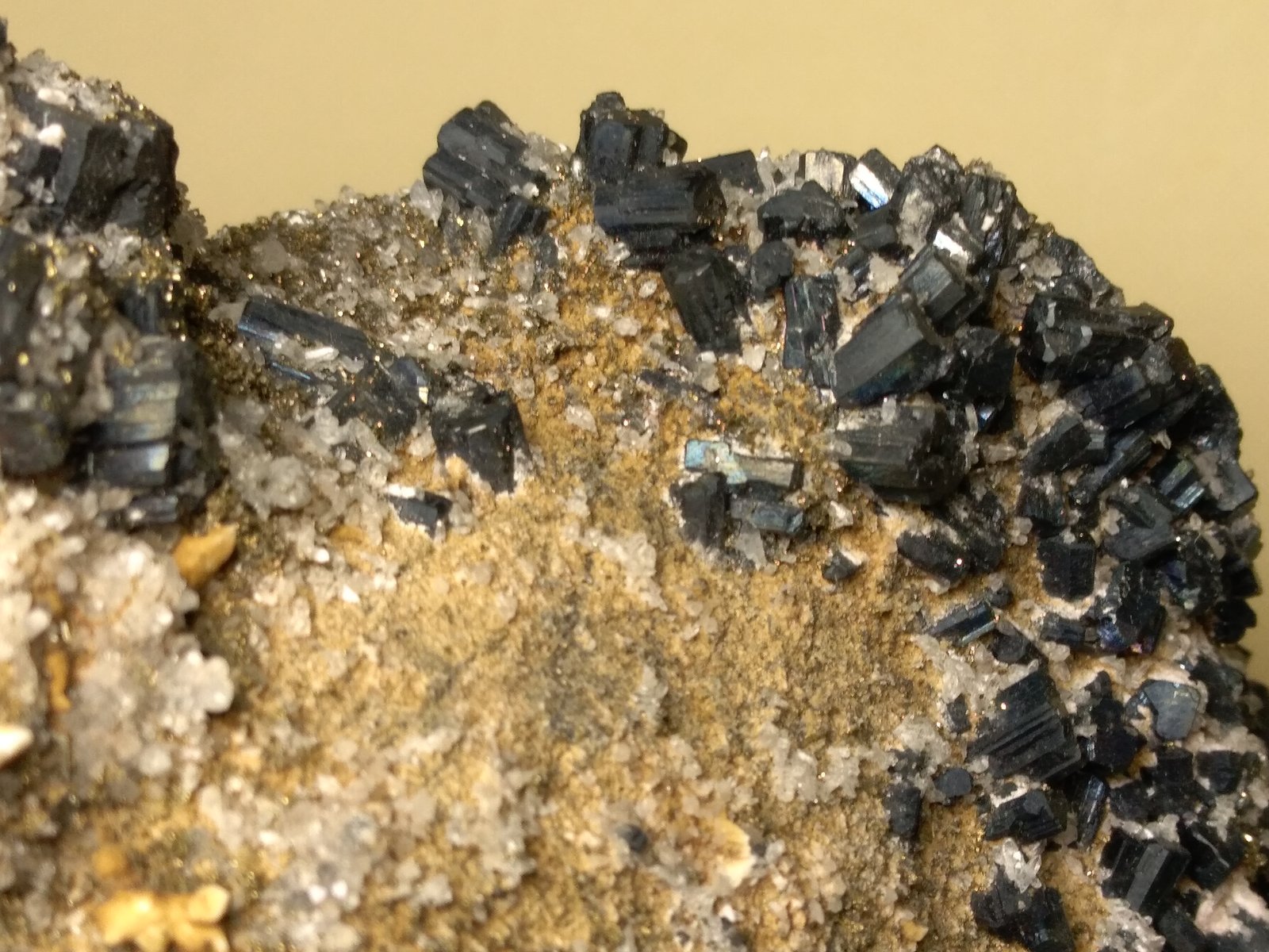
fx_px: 953
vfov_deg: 53.1
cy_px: 476
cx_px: 634
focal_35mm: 26
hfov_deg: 67.3
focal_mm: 3.54
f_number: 2
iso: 132
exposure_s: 1/50
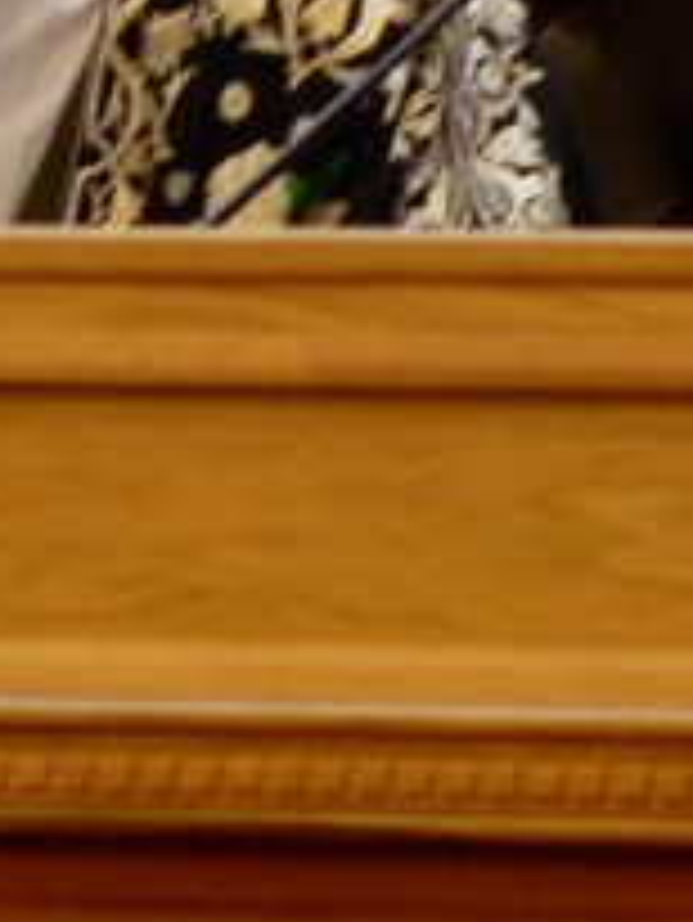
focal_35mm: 982
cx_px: 1557
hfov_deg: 1.5
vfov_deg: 2.0
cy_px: -684
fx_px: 26185
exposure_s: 1/100
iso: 1000
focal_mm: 85
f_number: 4
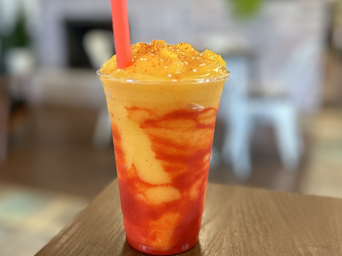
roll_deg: +0.3
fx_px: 395
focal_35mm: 40
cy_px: 120
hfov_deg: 46.8
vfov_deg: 35.9
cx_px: 163
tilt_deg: -13.2
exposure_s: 1/60
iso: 100
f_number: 1.5
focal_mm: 5.7
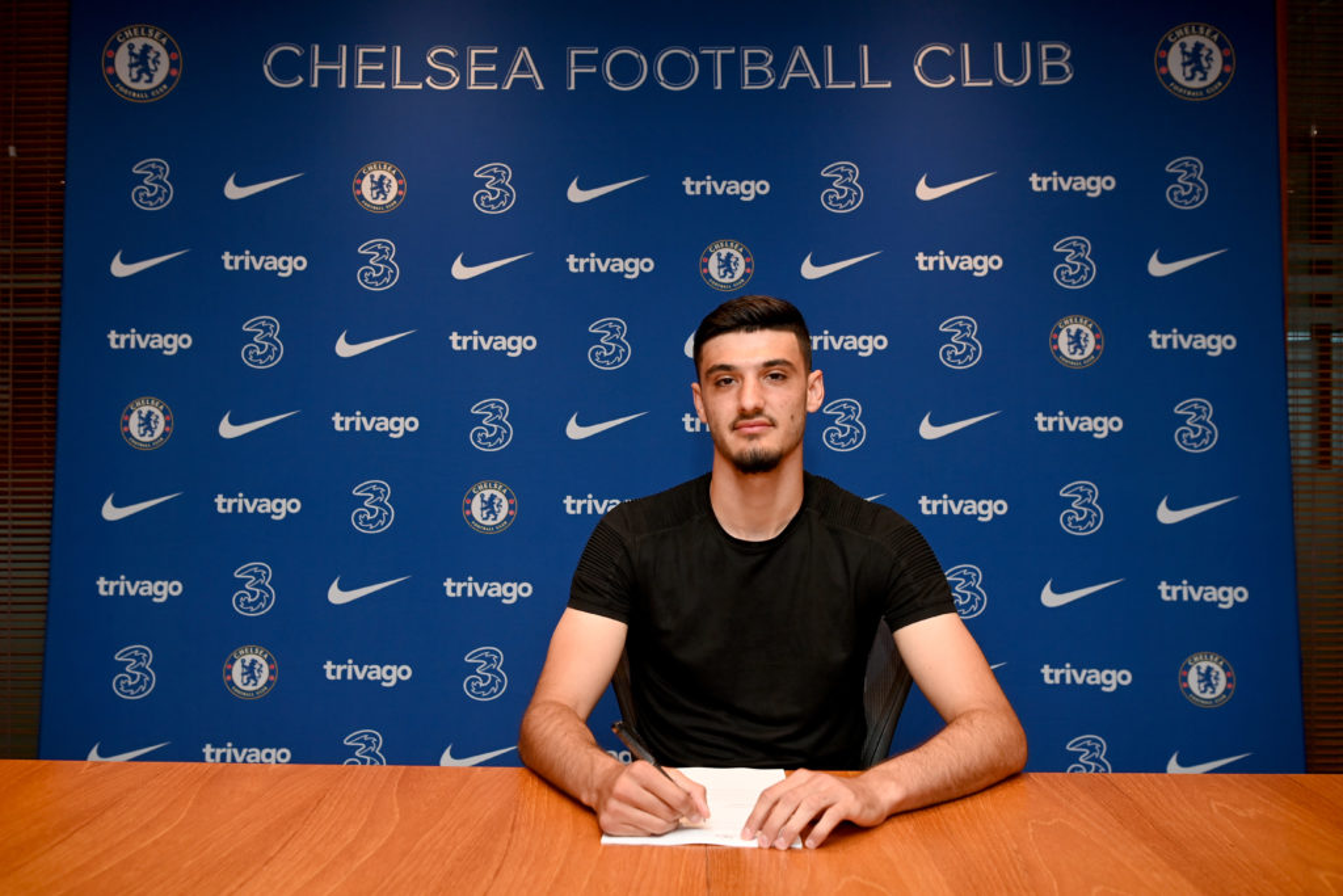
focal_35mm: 31
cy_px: 448
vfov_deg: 42.3
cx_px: 672
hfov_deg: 60.3
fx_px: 1157
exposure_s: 1/250
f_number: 5.6
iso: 1000
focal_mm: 31
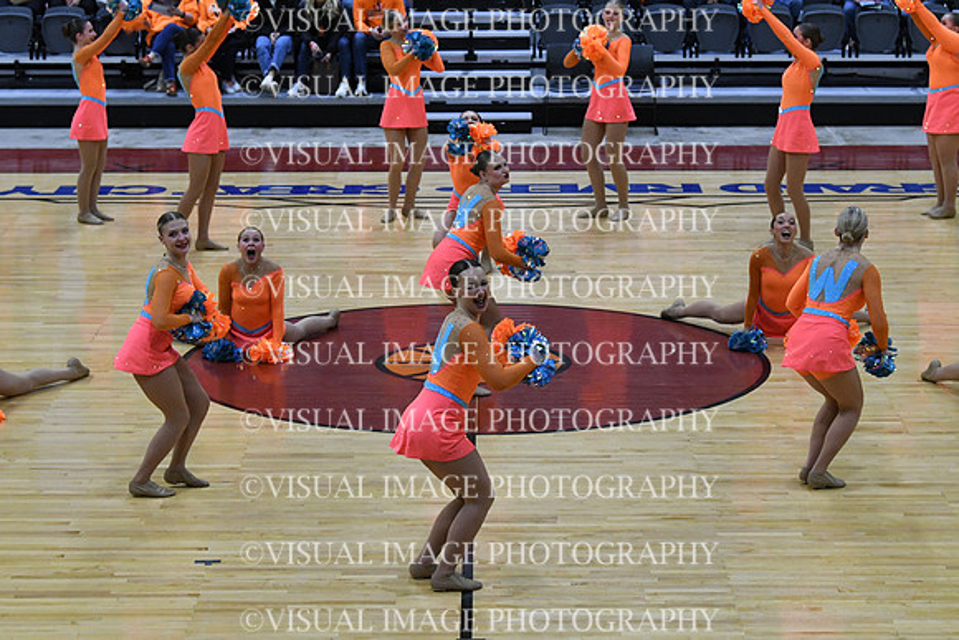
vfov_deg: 13.0
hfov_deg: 19.5
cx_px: 480
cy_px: 320
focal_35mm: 105
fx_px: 2798
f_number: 4
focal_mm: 70
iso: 4000
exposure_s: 1/500
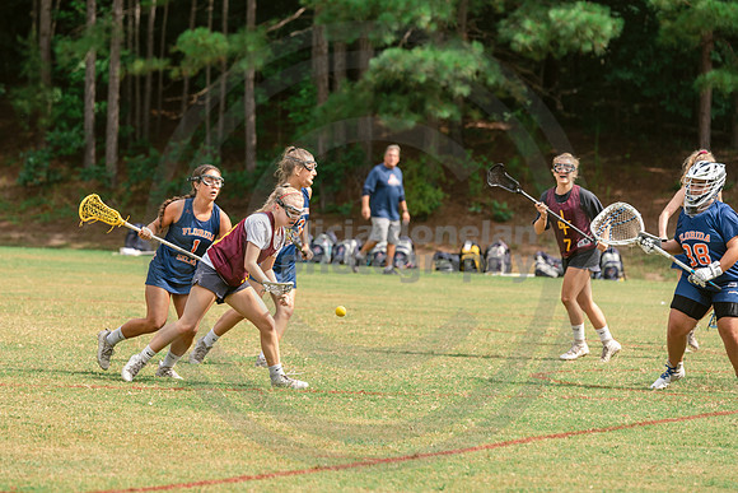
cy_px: 205
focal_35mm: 234
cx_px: 307
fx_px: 4791
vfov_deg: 5.9
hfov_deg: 8.8
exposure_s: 1/1250
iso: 250
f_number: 4.5
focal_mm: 200
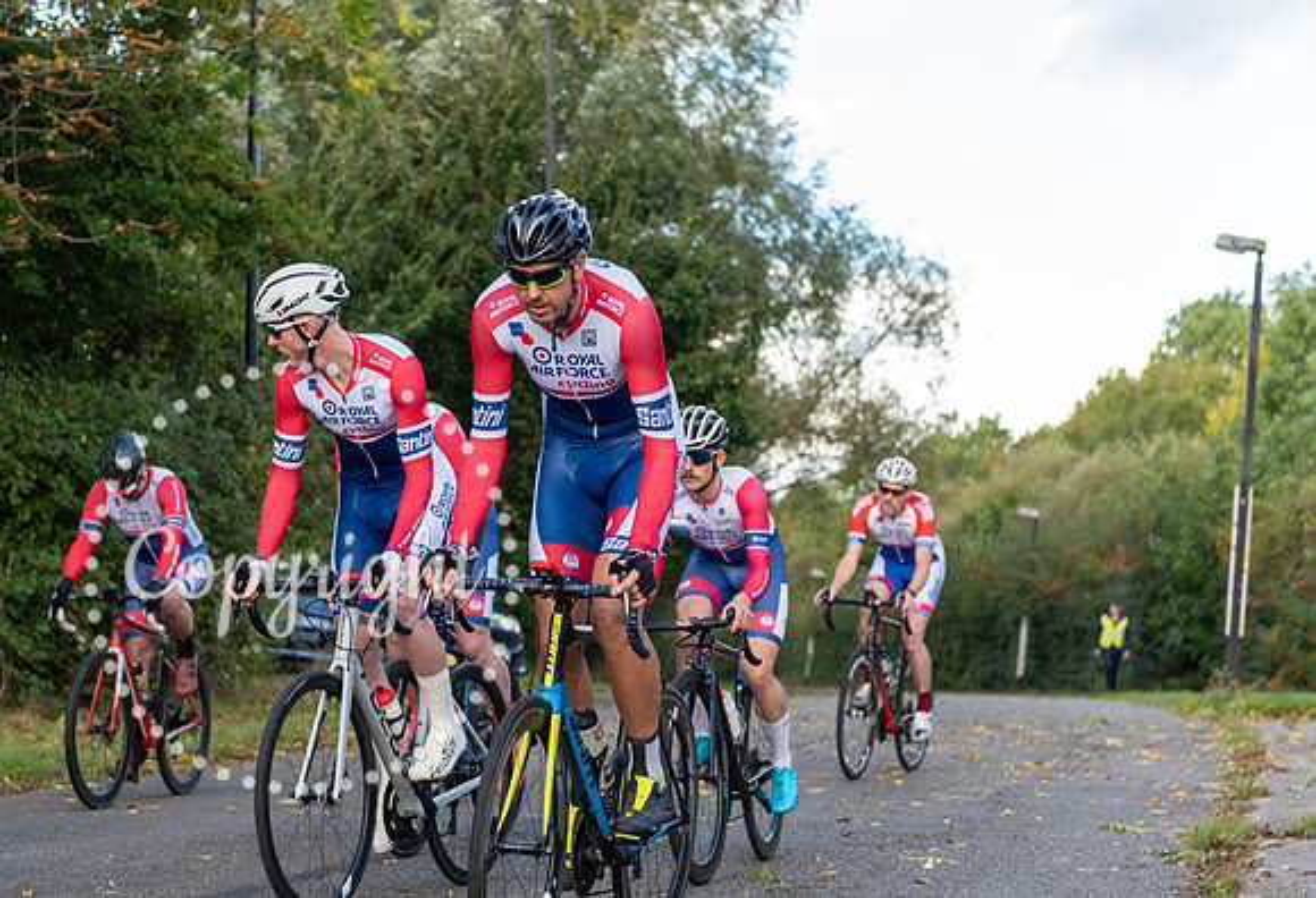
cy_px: 404
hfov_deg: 27.2
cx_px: 575
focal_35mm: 74
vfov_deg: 18.8
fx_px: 2716
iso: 200
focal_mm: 66
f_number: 3.2
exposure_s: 1/500
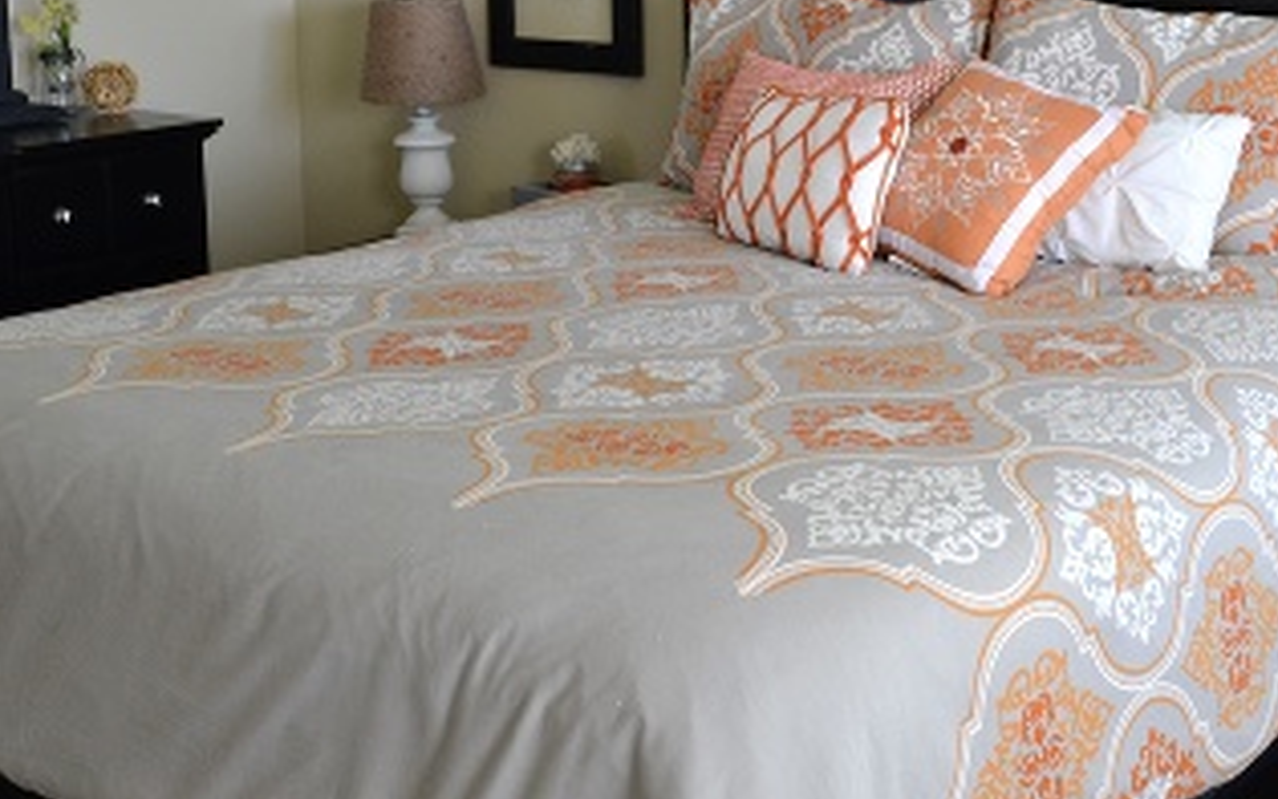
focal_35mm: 56
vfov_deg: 23.1
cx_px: 775
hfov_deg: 36.1
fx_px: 1951
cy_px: 306
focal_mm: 18
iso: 400
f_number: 3.5
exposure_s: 1/50
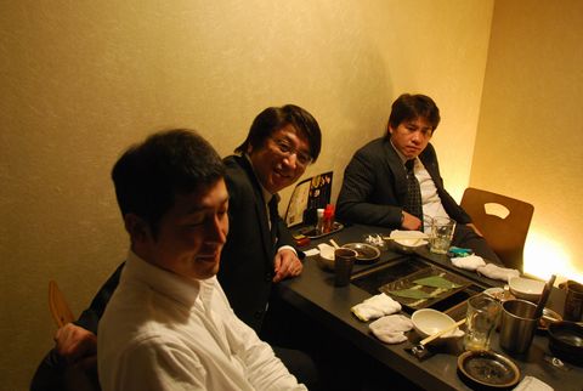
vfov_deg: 48.1
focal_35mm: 27
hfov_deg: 67.3
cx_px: 292
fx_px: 438
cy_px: 196
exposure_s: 1/13
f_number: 4.5
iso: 800
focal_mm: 18
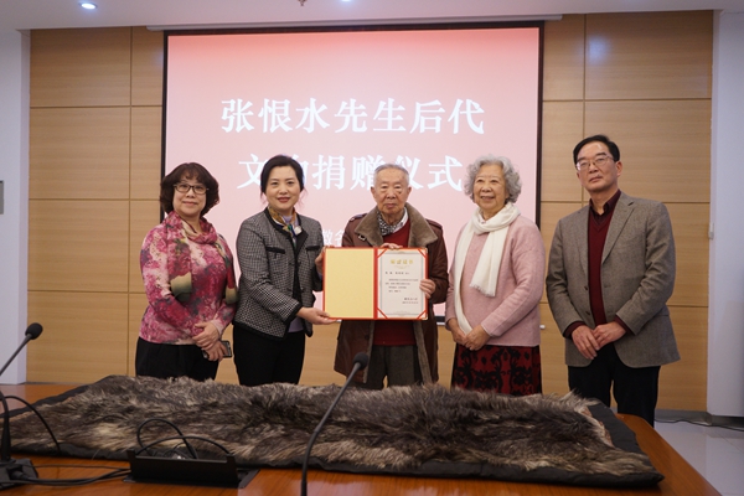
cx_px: 372
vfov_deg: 40.0
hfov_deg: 57.2
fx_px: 682
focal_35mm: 33
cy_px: 248
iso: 2000
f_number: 5.6
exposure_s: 1/40
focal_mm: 33
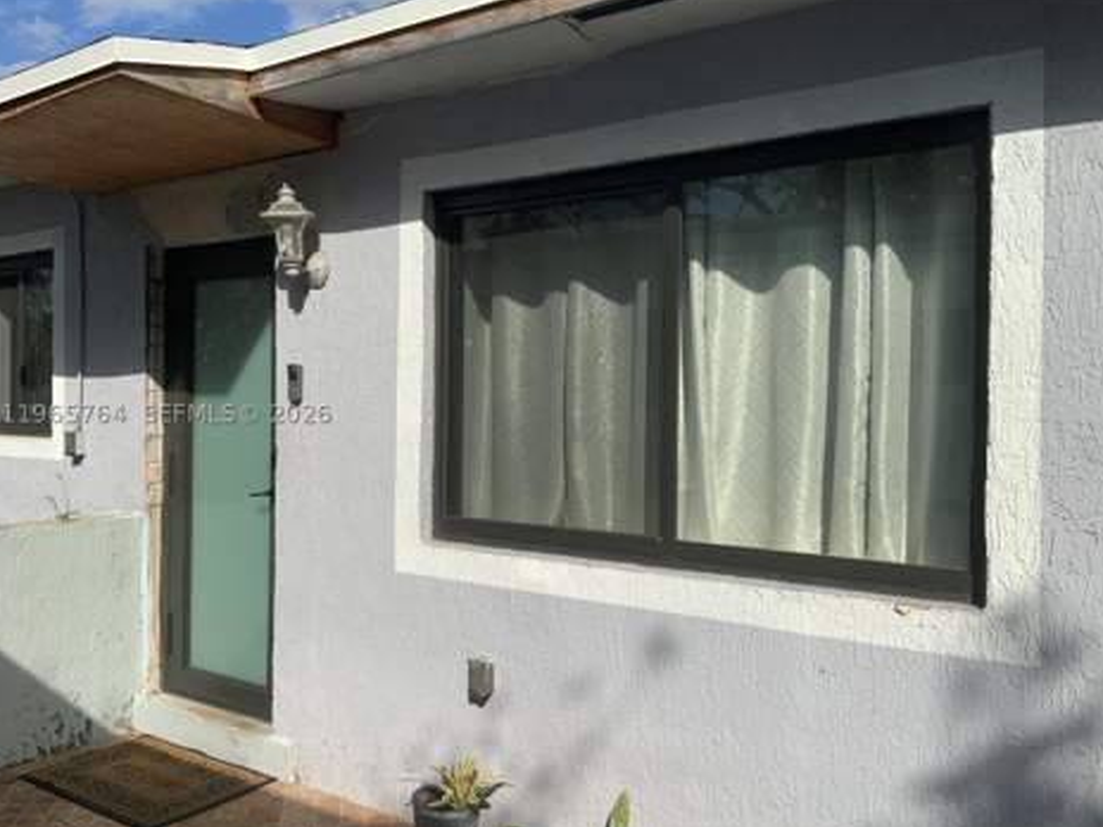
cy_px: 414
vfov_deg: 46.8
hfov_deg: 60.0
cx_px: 549
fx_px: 956
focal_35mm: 30
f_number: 1.8
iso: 20
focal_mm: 3
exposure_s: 1/3534
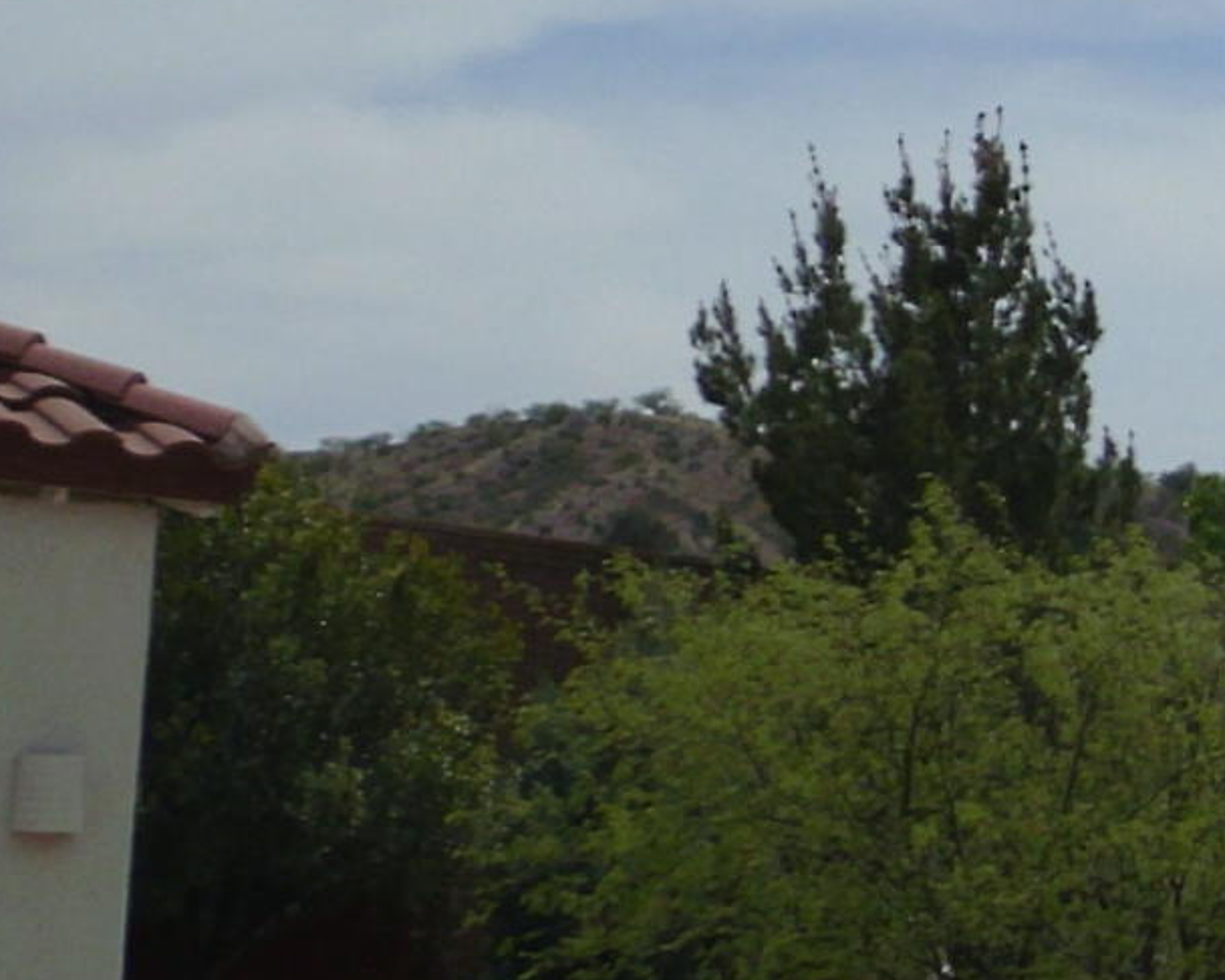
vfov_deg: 8.4
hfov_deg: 10.1
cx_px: 1981
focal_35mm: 183
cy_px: 321
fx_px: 6633
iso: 50
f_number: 7.3
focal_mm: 6.3
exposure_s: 1/430
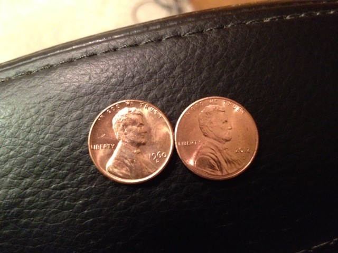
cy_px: 126
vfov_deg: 40.7
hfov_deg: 52.6
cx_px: 169
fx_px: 342
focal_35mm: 35
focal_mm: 4.28
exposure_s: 1/15
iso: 800
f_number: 2.4
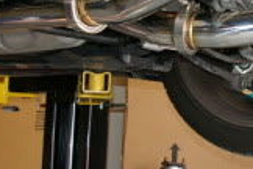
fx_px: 871
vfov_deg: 11.0
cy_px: 54
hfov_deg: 16.2
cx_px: 252
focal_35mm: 124
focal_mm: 21
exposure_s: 1/30
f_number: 4
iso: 200
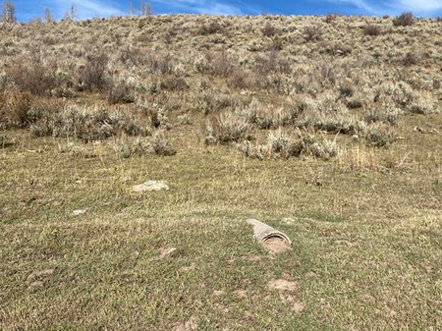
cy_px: 116
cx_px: 269
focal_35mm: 37
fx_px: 472
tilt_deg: +4.0
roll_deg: +0.4
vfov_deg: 38.3
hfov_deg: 49.8
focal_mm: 4.25
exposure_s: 1/3401
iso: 32
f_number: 1.8
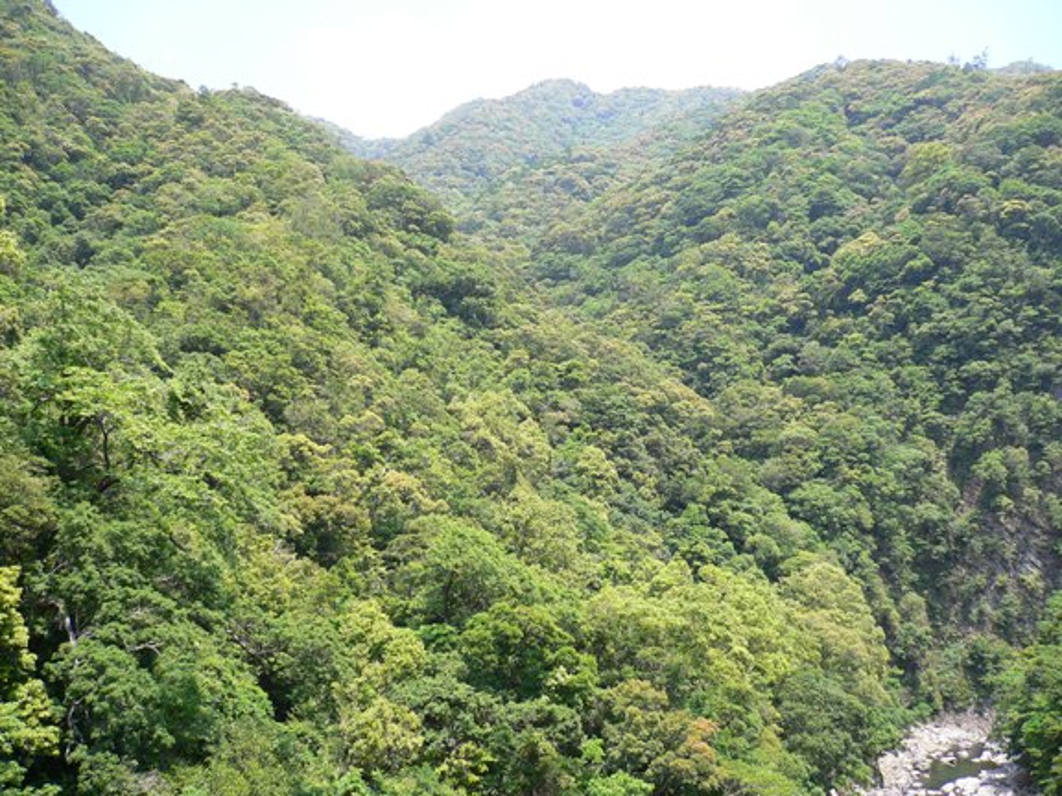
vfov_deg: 40.7
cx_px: 531
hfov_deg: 52.6
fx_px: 1074
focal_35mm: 35
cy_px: 398
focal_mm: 5.8
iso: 100
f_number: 2.8
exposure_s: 1/500
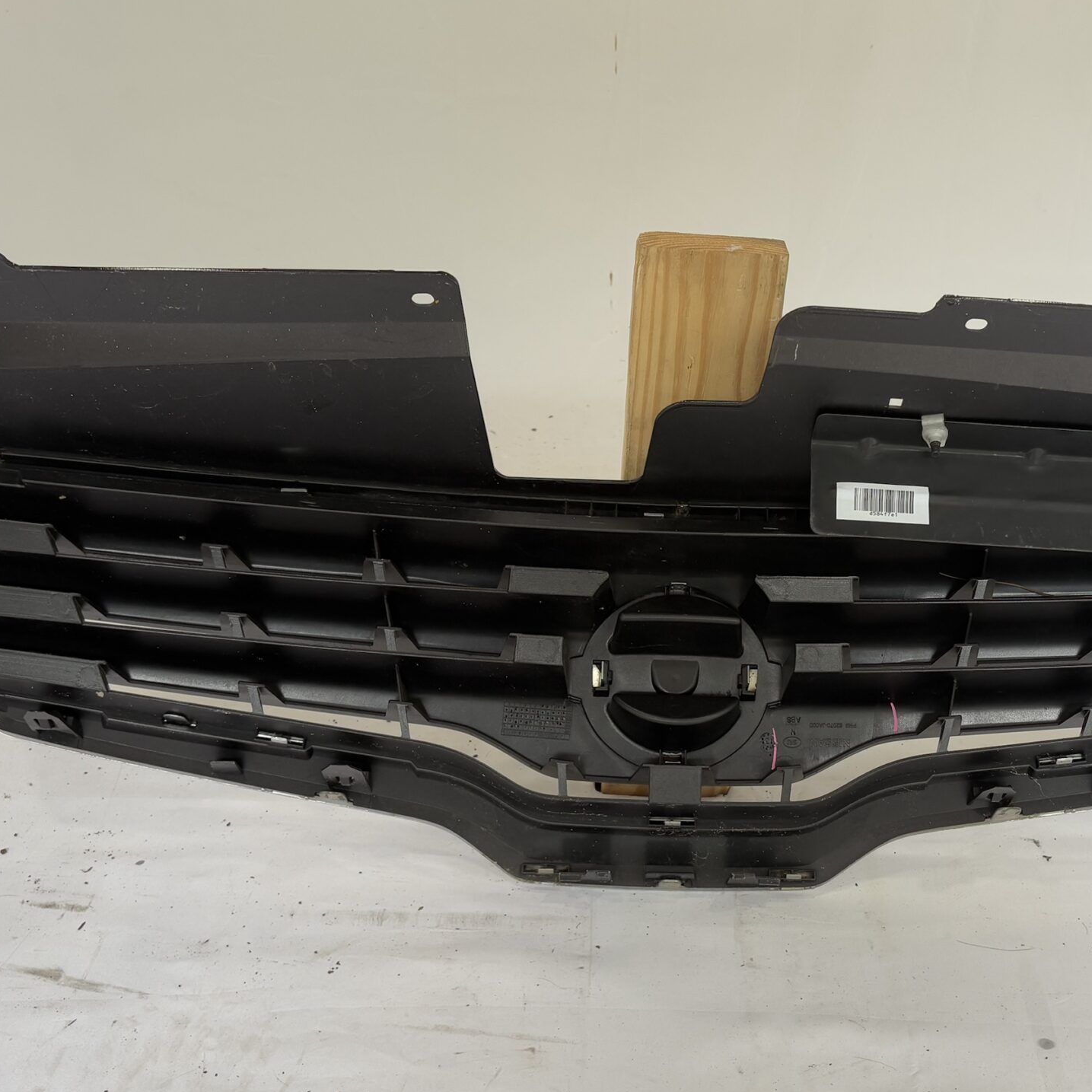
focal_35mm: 41
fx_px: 1463
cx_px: 661
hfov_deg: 40.7
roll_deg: -1.5
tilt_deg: -33.1
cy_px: 577
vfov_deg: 40.9
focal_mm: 5.96
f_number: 1.6
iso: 32
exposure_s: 1/121
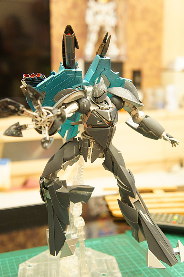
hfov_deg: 26.4
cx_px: 92
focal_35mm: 51
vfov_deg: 38.9
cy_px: 138
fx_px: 392
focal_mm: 34
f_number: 4.5
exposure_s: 1/15
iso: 1600
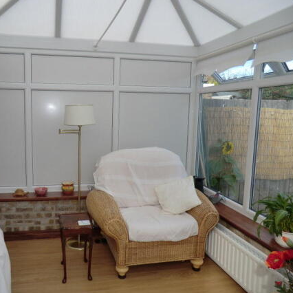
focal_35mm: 29
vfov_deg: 55.6
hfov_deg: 54.9
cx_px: 106
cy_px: 148
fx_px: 278
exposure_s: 1/250
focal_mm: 4.3
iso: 64
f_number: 3.2
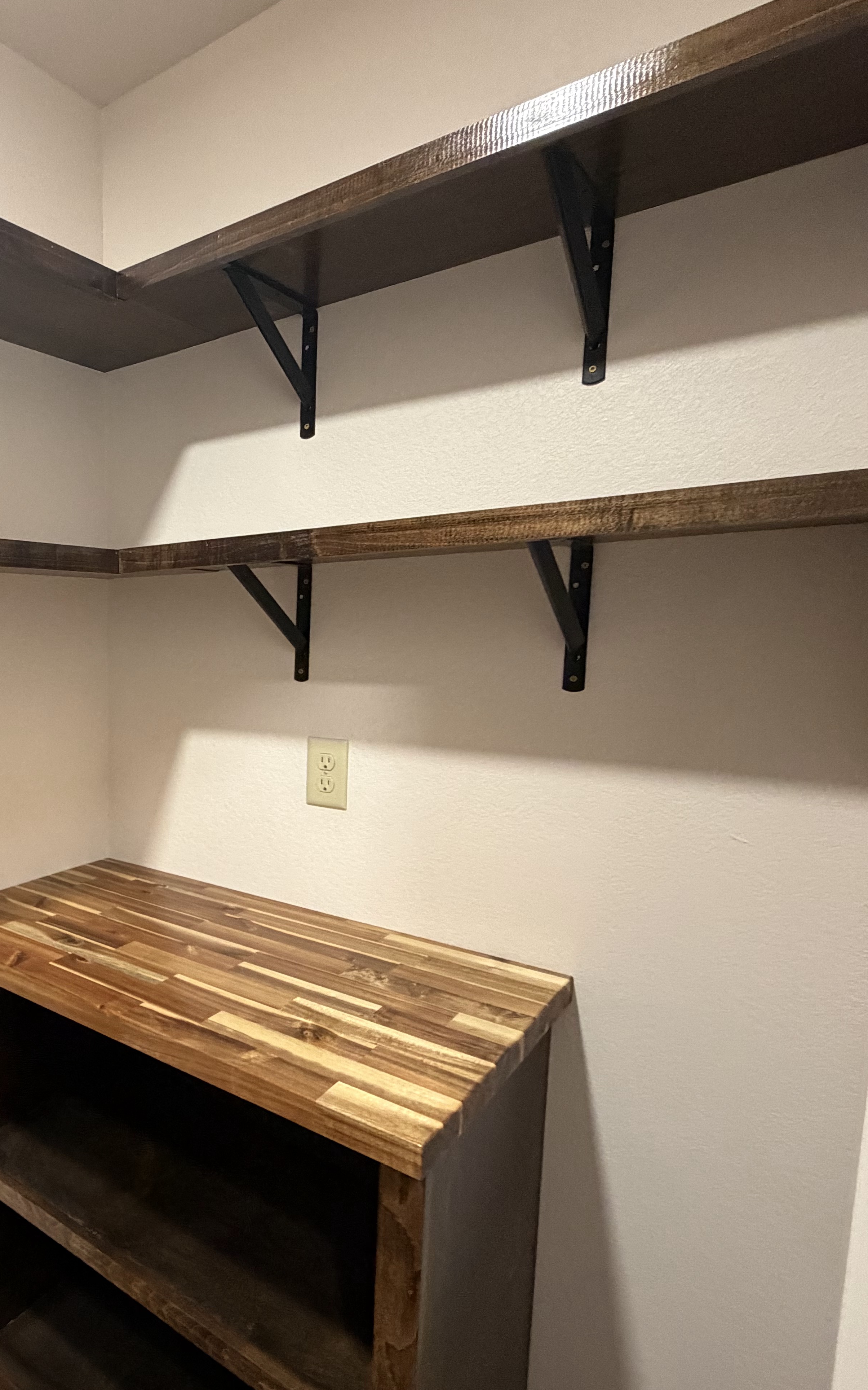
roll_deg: +0.9
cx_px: 92
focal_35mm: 22
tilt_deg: -7.4
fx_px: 833
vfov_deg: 79.6
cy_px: 728
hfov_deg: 49.3
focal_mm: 2.22
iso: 500
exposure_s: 1/60
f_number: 2.2
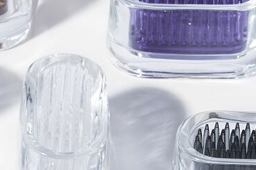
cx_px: 91
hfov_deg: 3.9
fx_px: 3746
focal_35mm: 527
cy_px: 141
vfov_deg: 2.6
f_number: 16
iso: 50
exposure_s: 1/200
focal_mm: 105
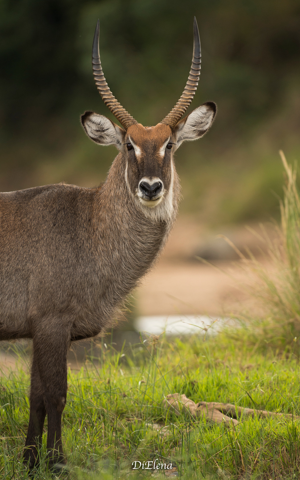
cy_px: 240
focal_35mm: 612
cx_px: 154
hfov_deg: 2.1
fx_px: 8006
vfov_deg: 3.4
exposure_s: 1/640
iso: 900
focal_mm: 600
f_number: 5.6
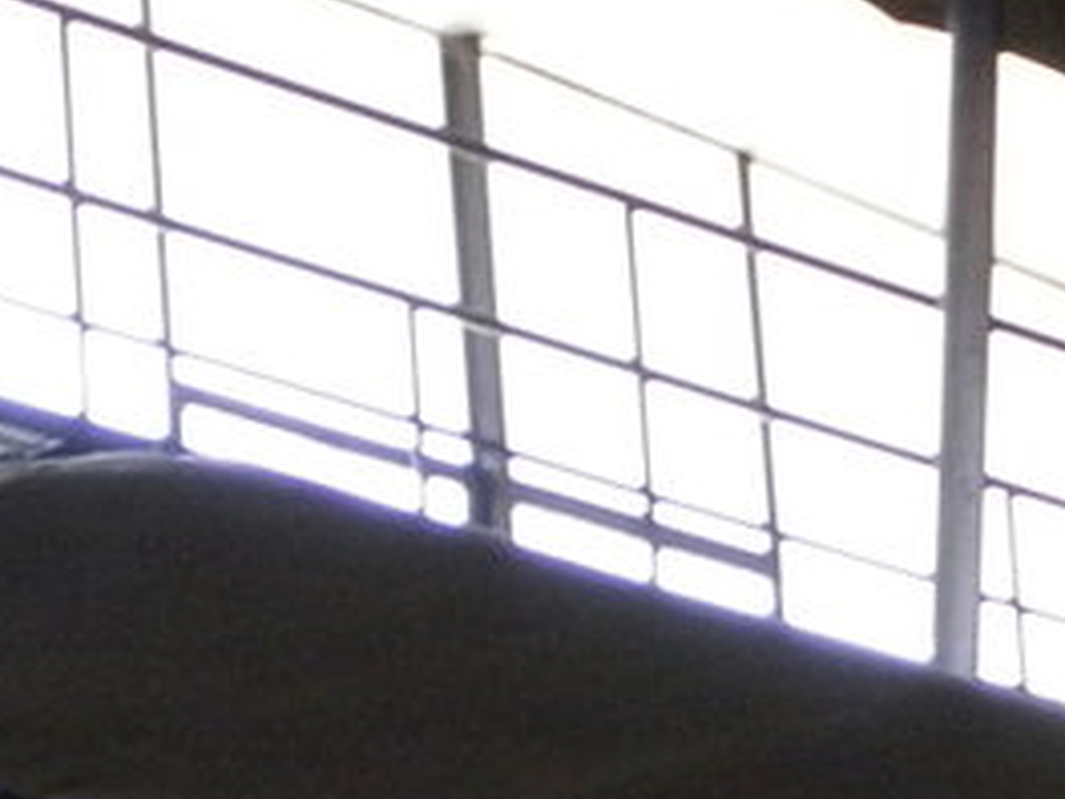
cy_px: 892
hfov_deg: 6.3
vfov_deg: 4.9
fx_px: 9322
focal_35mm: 303
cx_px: 2263
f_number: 4
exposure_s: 1/10
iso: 200
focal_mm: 9.1
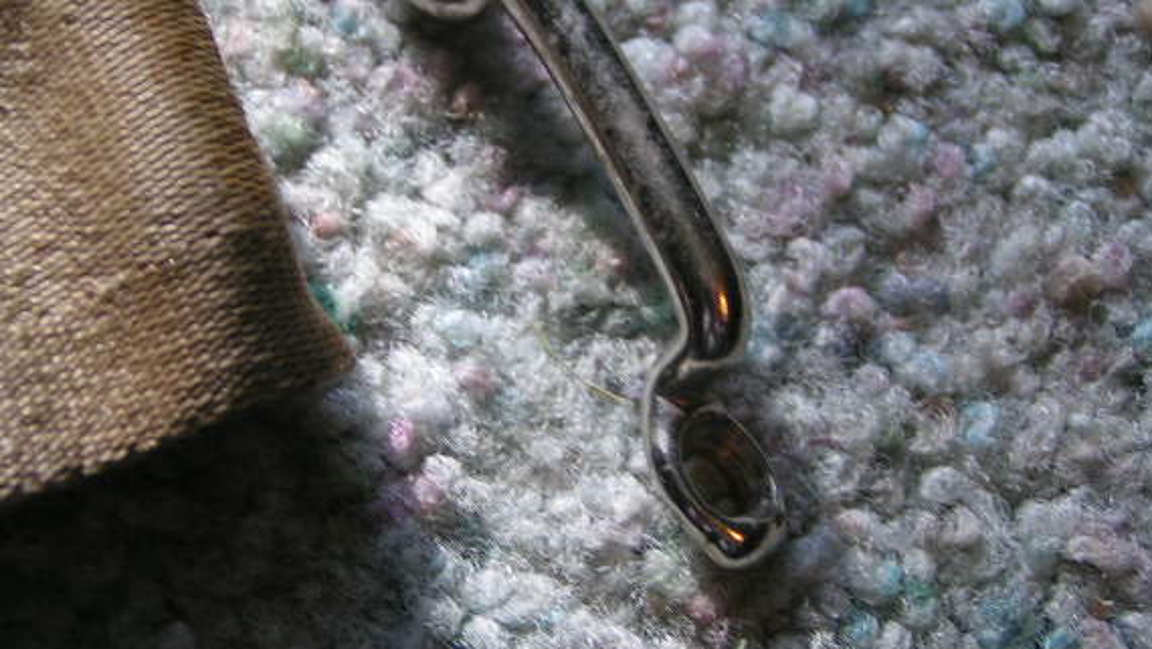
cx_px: 517
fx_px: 2353
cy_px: 275
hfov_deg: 27.5
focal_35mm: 77
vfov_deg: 15.7
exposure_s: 1/60
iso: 64
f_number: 3.2
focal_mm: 9.7
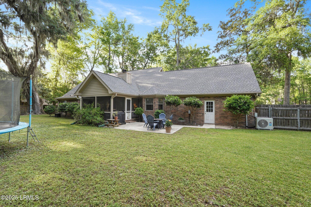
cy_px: 104
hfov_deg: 95.0
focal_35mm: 16
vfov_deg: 72.0
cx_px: 156
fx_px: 143
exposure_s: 1/20
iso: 500
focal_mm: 16.5
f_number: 9
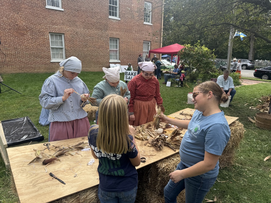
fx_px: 188
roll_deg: +0.3
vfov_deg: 56.8
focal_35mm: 24
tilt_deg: -12.2
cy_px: 102
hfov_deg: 71.6
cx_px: 136
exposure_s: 1/1689
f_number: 1.78
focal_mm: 6.76
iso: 80
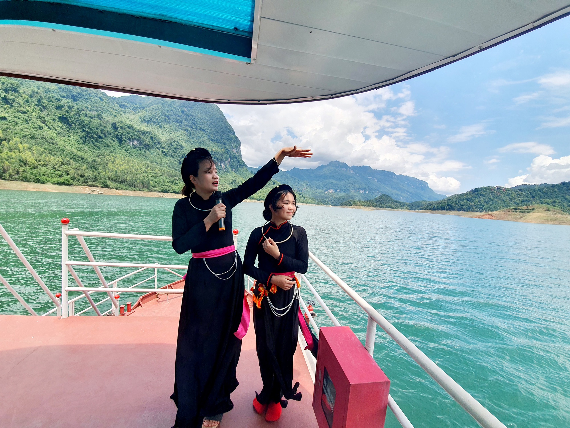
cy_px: 214
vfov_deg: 89.9
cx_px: 285
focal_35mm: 13
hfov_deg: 106.2
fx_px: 214
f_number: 2.2
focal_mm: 1.8
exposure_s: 1/833
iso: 50
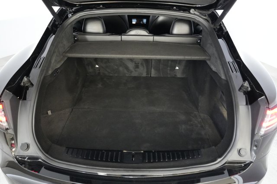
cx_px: 138
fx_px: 215
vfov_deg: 46.4
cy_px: 92
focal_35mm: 28
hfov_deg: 65.5
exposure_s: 1/160
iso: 10000
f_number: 2.8
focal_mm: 28
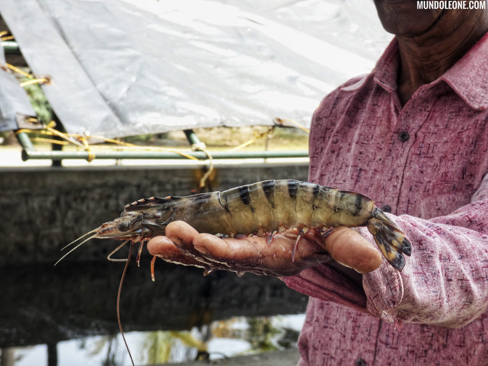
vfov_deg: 15.9
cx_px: 244
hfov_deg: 21.1
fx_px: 1311
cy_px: 183
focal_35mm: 93
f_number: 4.7
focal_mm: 16.6
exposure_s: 1/125
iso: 80
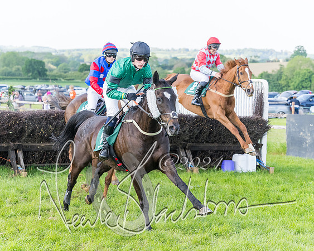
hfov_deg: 20.0
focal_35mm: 96
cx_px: 128
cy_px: 144
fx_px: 888
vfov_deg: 16.1
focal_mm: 70
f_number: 4
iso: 800
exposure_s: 1/2000
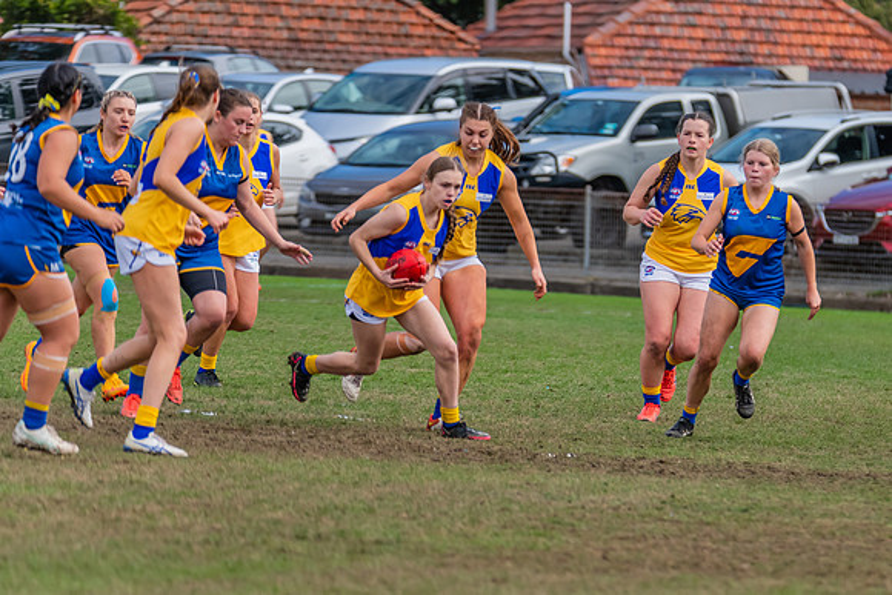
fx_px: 10466
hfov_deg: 4.9
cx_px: 628
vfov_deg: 3.3
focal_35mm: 422
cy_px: 331
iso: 800
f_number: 6.3
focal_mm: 300
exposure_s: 1/1600
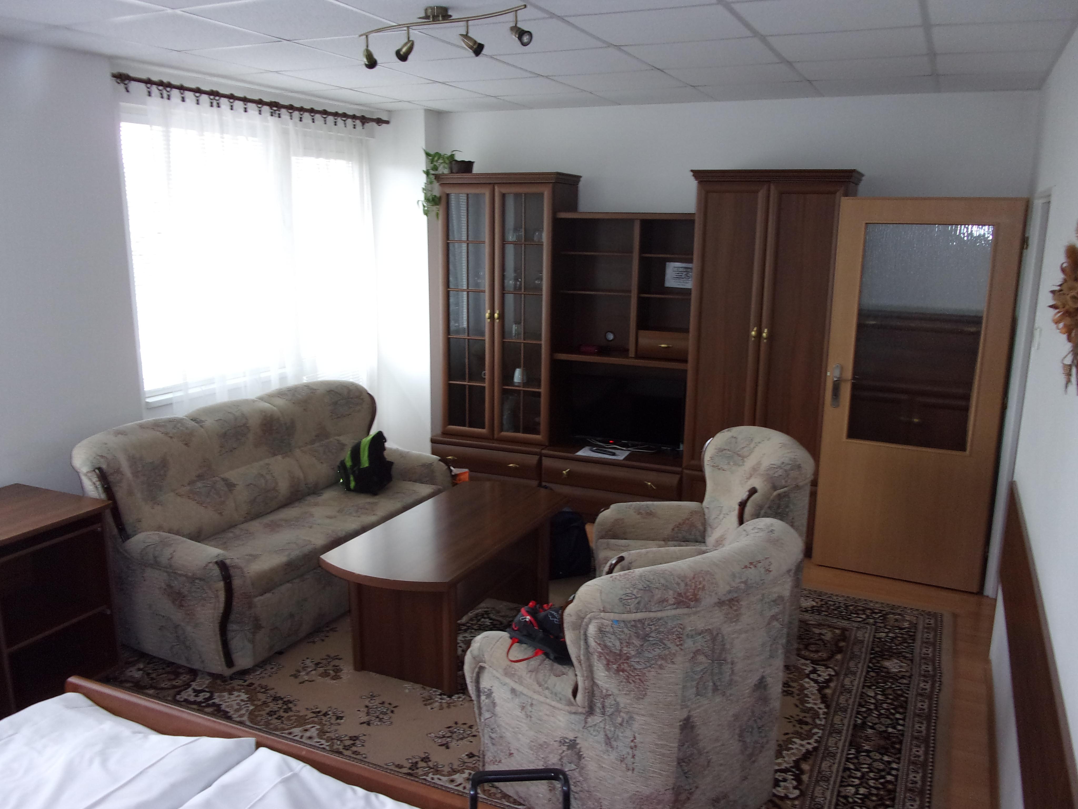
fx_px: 872
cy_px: 404
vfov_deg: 49.7
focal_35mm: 28
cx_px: 539
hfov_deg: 63.4
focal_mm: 5.1
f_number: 3.9
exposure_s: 1/34
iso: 160
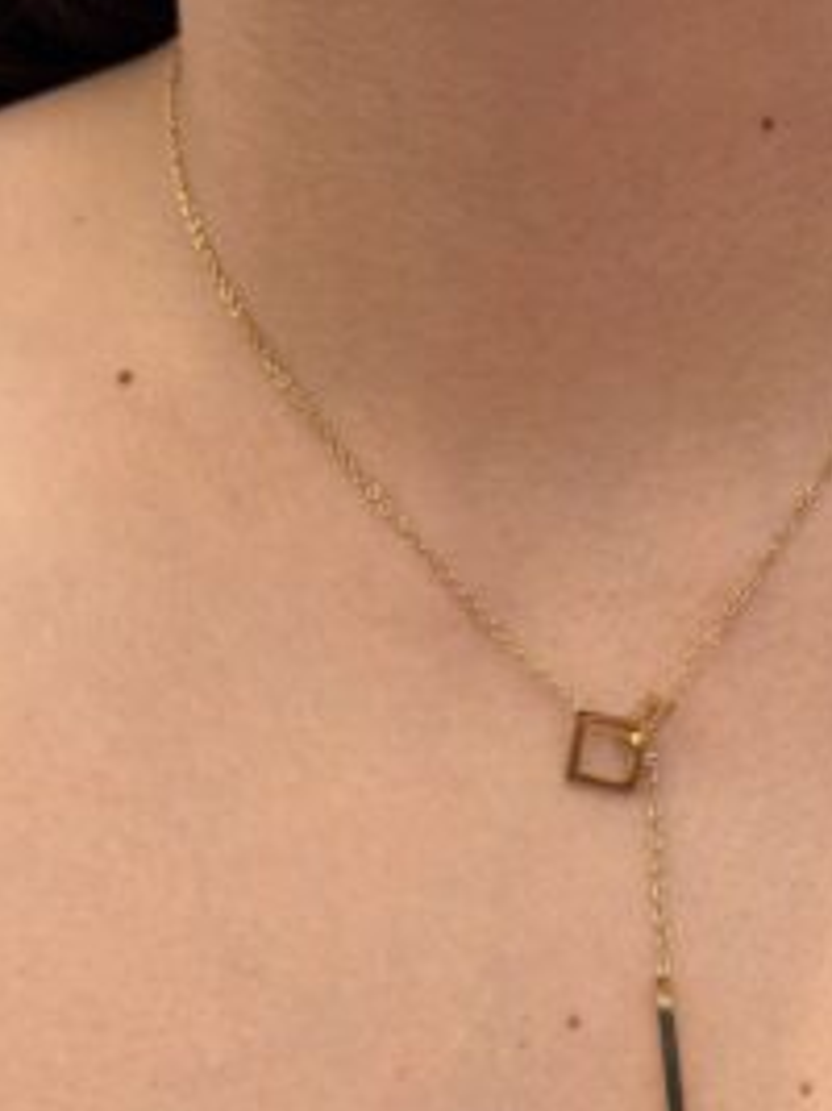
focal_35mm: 72
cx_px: 616
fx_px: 2309
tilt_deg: -6.1
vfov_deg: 27.0
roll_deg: +0.2
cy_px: 483
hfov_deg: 20.3
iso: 64
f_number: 1.78
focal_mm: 6.76
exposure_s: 1/1838
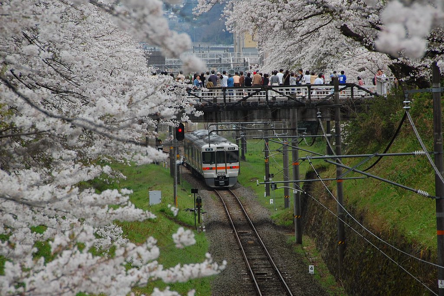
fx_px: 3697
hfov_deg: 6.9
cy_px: 148
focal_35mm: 300
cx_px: 222
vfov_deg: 4.6
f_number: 8
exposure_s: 1/160
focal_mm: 200
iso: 200
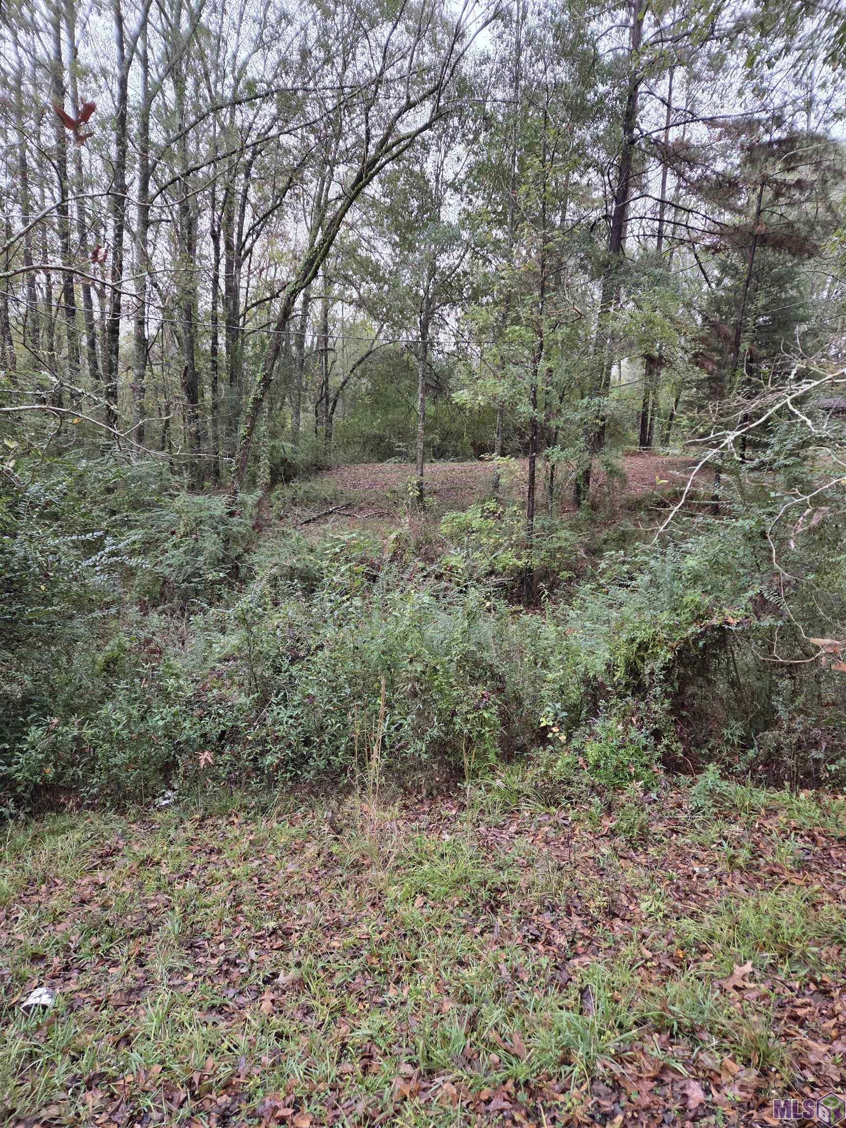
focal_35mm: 23
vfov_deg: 73.9
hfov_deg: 58.9
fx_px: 749
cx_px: 423
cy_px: 564
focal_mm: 5.4
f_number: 1.8
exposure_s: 1/180
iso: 125
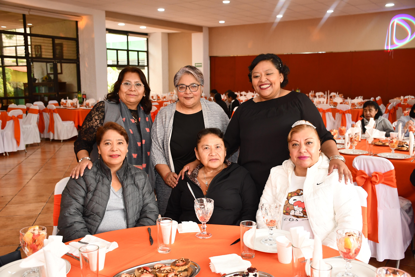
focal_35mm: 36
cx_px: 208
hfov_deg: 53.1
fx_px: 415
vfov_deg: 36.9
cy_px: 138
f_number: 4
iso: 900
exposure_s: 1/60
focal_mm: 24
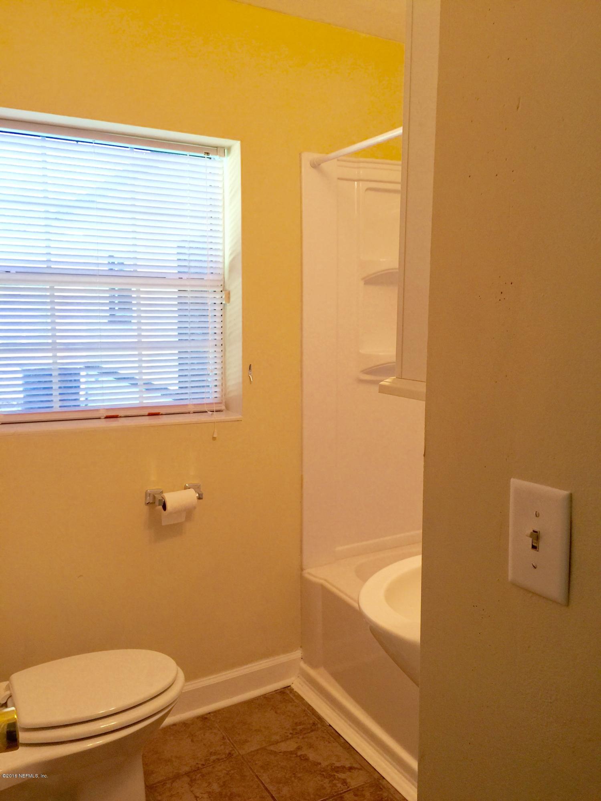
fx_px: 671
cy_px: 400
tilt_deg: -8.0
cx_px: 300
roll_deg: -0.5
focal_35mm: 29
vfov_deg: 61.7
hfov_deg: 48.2
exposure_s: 1/30
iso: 32
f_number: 2.2
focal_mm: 4.15
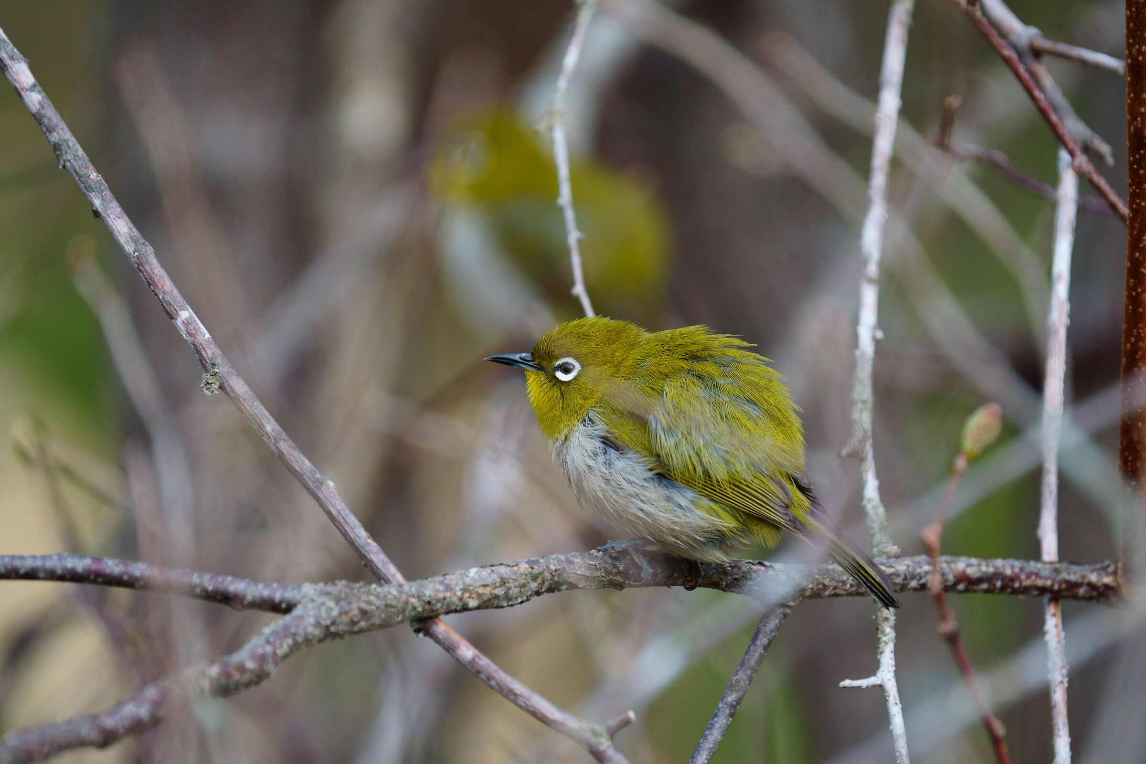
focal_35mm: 900
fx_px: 28648
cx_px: 573
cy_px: 382
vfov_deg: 1.5
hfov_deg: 2.3
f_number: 6.3
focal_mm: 600
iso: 800
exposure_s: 1/320
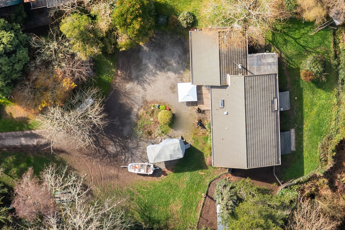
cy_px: -36
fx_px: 738
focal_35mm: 77
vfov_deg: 17.0
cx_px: 227
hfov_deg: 26.2
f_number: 4
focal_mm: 10.26
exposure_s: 1/200
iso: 100
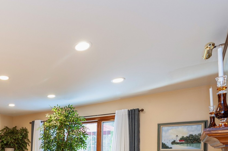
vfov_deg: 43.0
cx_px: 19
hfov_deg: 57.1
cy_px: 141
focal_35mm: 27
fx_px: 171
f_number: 8
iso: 200
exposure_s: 1/2.5
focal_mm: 14
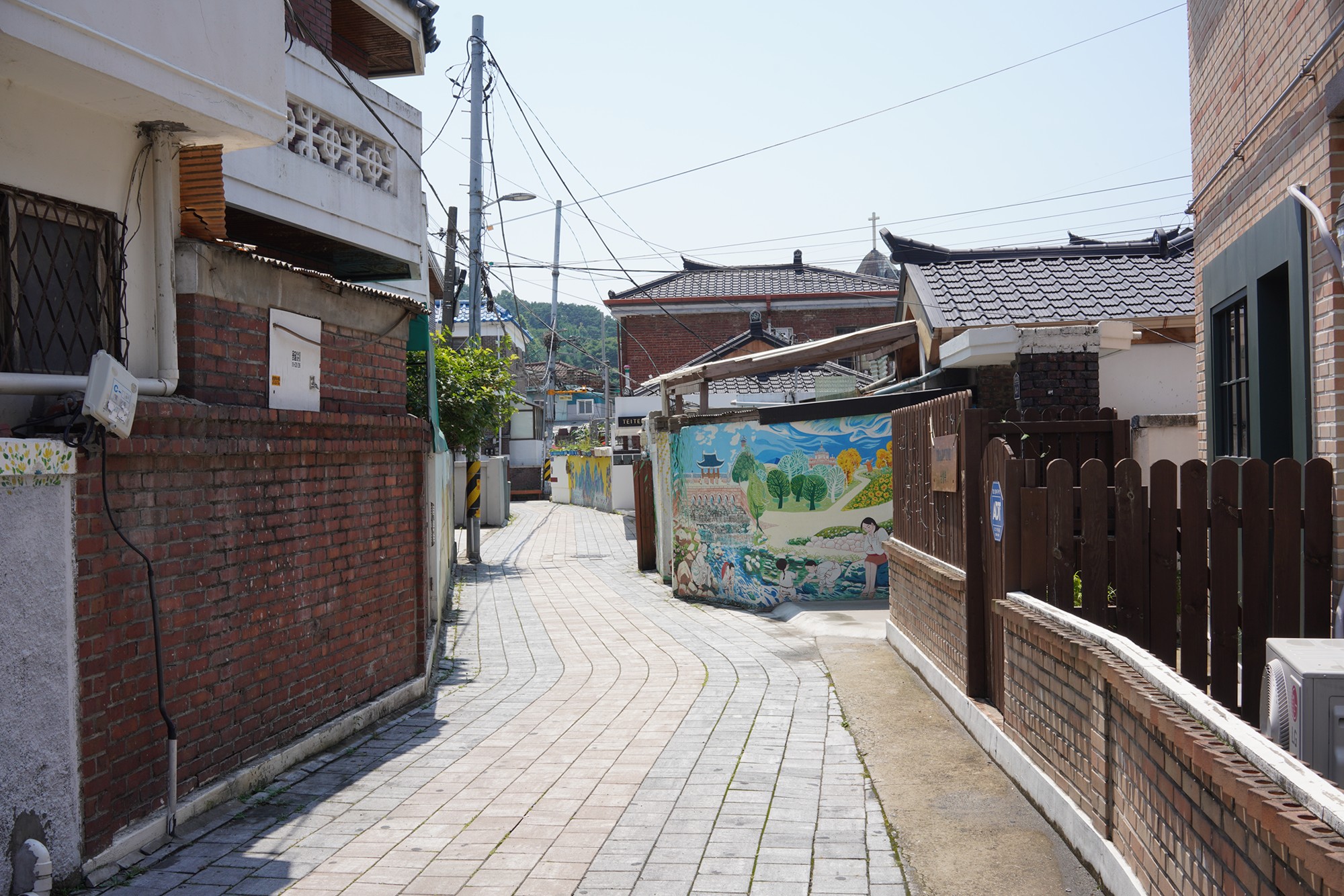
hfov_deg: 54.4
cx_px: 672
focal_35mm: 35
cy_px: 448
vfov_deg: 37.9
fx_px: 1307
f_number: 14
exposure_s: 1/125
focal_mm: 35
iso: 200
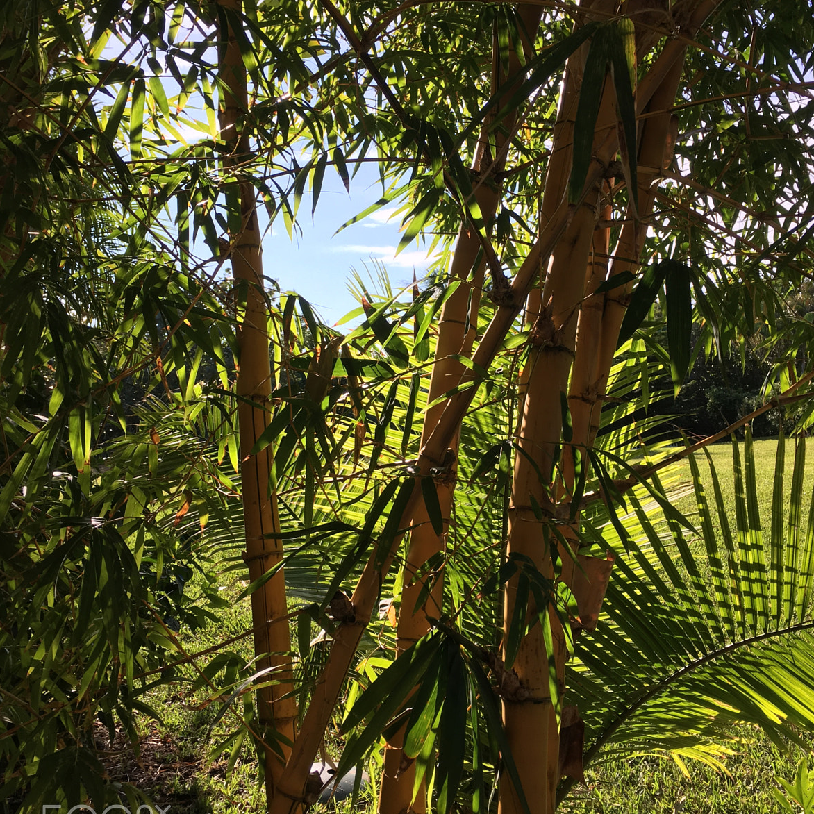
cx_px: 415
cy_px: 356
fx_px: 931
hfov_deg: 47.2
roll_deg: +3.2
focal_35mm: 35
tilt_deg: +2.6
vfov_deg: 47.1
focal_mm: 4.15
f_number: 2.2
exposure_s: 1/674
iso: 25
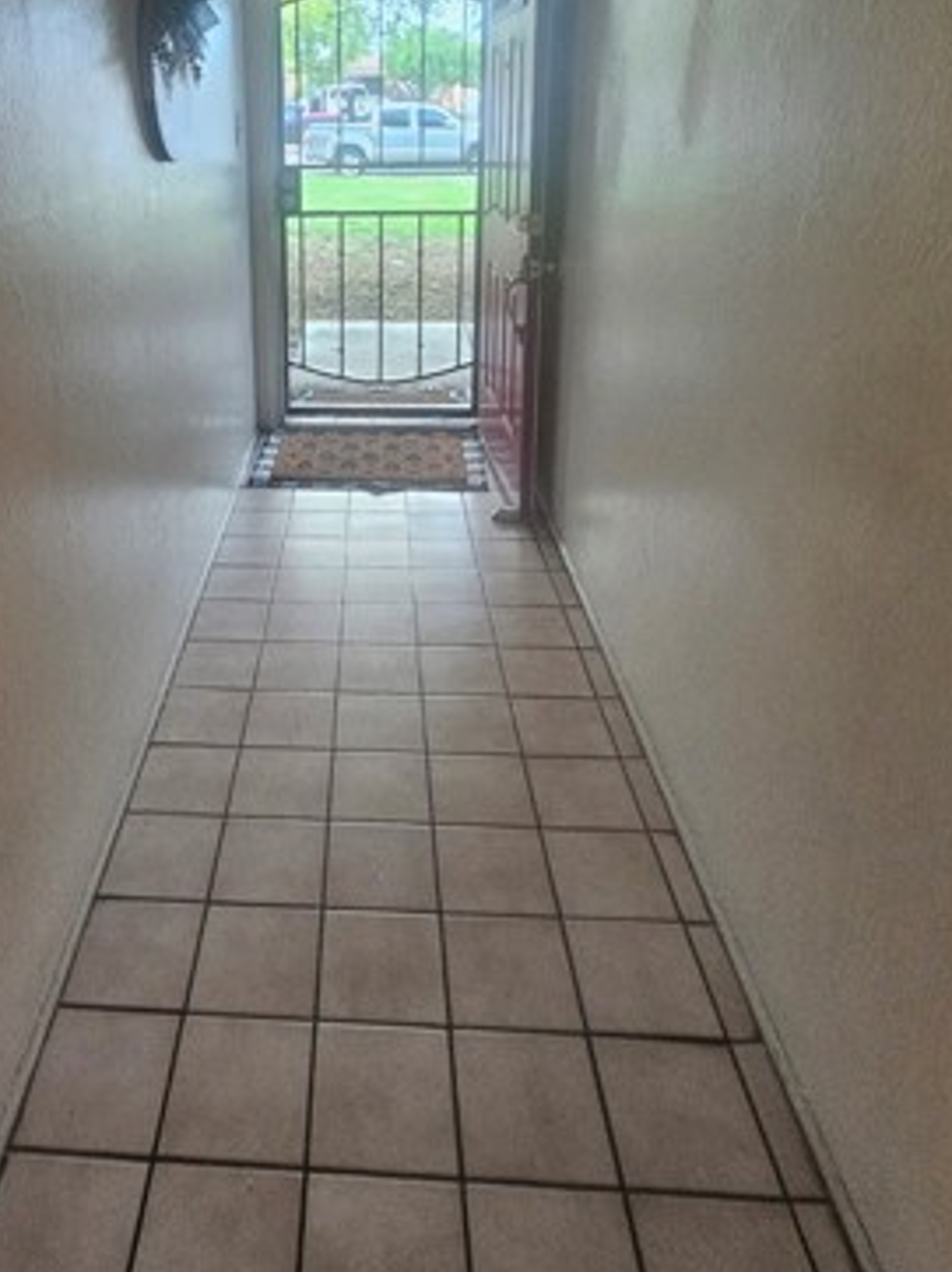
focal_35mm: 23
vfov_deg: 69.3
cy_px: 323
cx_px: 313
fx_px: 844
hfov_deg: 57.5
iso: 500
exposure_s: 1/30
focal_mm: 2.2
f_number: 2.2
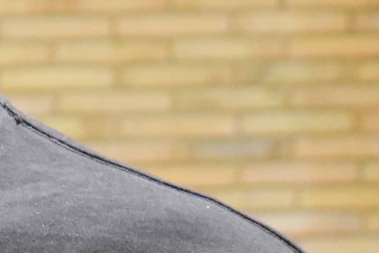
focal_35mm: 252
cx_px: -322
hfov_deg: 7.9
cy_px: -290
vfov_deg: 5.3
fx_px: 2653
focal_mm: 28
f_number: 4.2
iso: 5600
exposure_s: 1/60
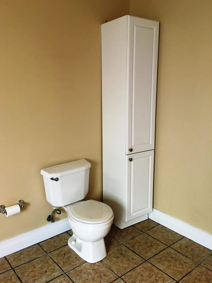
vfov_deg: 60.0
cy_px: 144
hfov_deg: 46.8
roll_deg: +0.8
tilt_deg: -11.0
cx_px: 103
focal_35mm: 30
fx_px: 245
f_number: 2.2
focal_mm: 4.15
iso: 200
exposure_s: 1/24
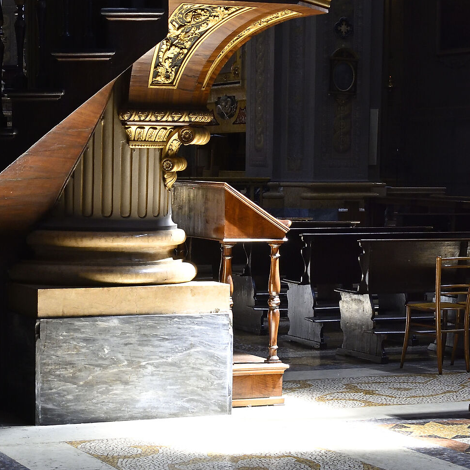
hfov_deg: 18.2
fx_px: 1459
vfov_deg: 17.7
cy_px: -37
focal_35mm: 95
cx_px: 135
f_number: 9
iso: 500
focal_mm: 30
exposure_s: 1/15
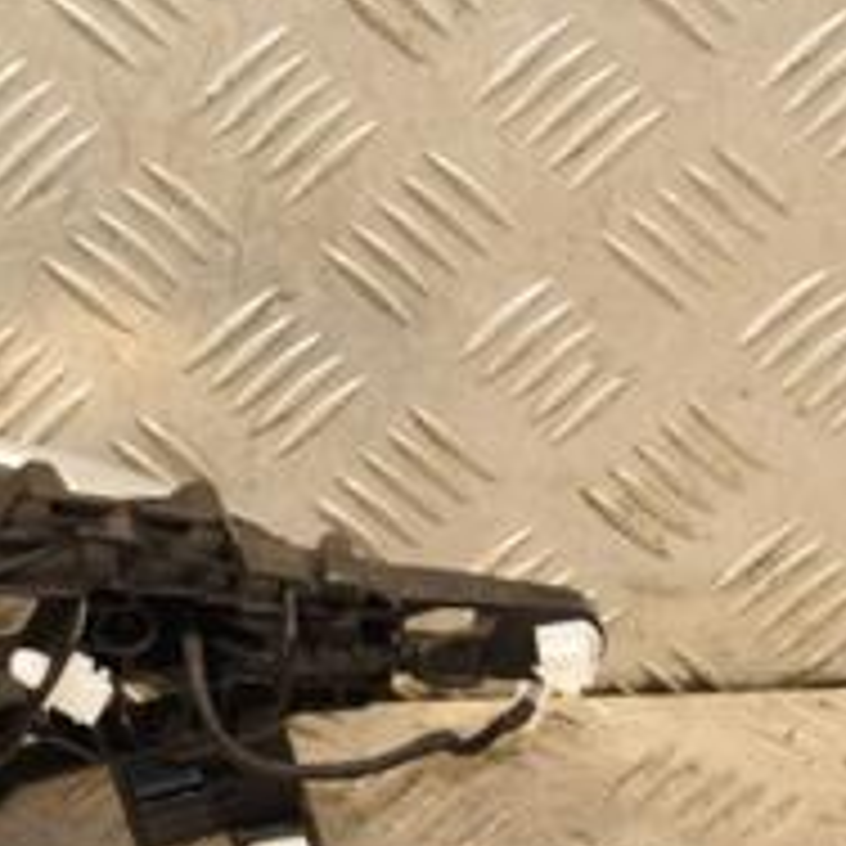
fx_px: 4728
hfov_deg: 10.1
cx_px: -171
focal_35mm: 171
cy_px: 369
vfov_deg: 10.2
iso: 800
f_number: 4.8
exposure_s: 1/200
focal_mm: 42
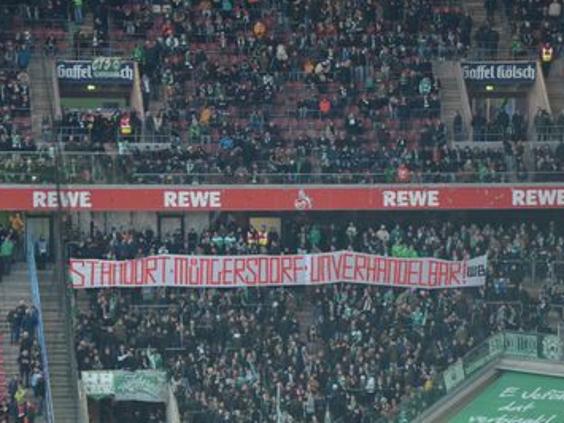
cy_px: 292
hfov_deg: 8.2
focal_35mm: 243
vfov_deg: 6.1
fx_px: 3954
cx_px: 329
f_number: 5.6
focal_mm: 105
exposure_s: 1/125
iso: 1600
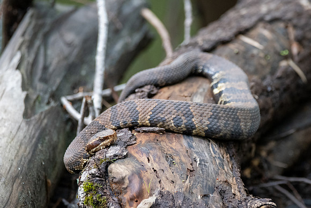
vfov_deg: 2.2
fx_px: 5405
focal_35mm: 626
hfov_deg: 3.3
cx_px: 182
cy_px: 112
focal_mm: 440
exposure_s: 1/250
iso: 2000
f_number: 6
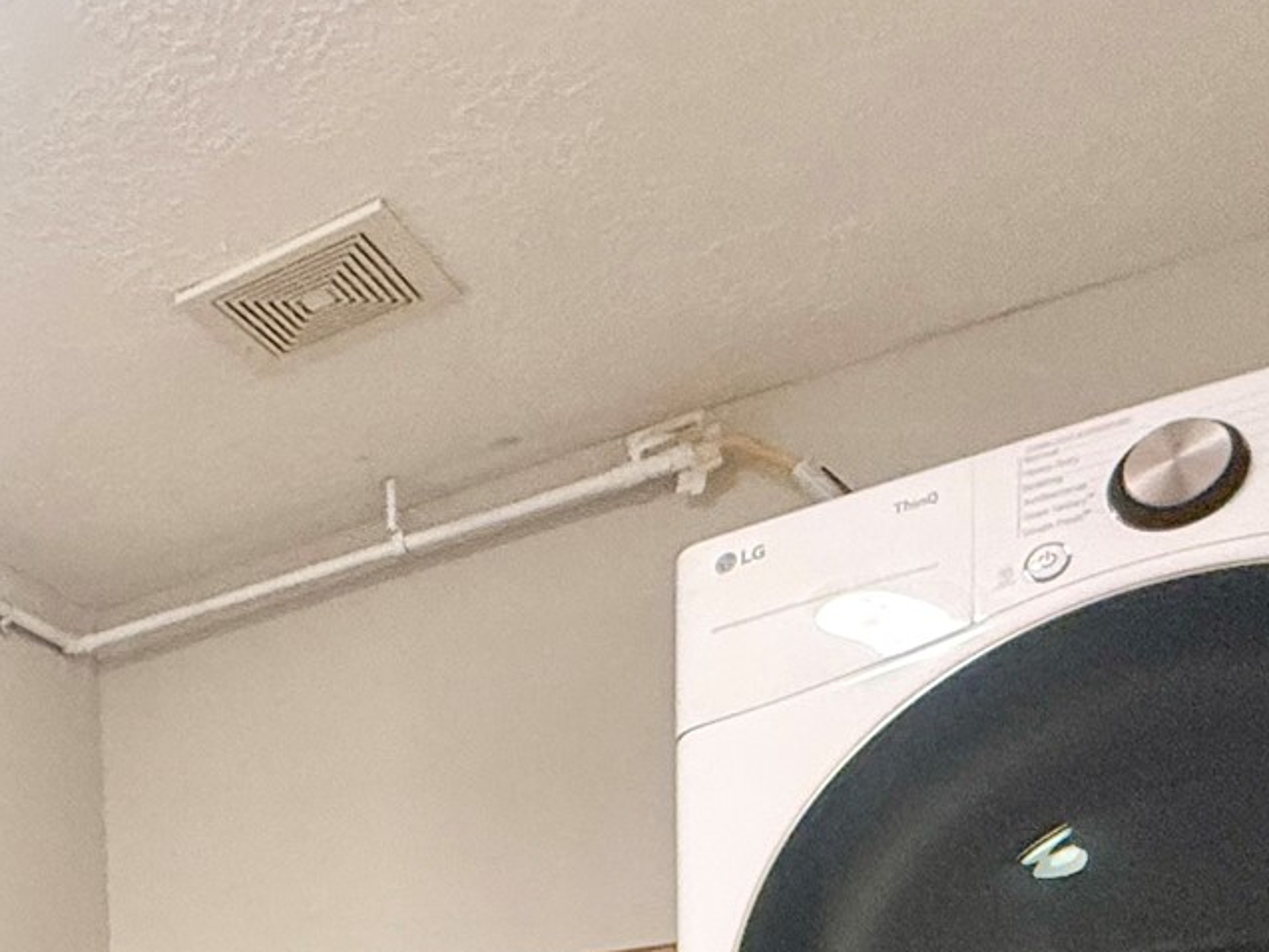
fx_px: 1650
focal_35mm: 45
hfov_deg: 36.2
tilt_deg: -1.3
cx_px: -98
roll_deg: +1.1
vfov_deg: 26.1
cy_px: 1316
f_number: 2.2
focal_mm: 2.22
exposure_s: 1/60
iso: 500
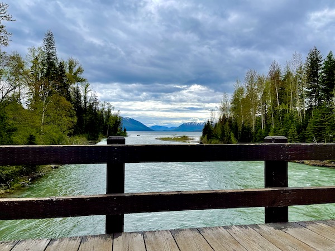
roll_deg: -0.5
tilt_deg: +2.6
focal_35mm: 26
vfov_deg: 53.1
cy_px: 126
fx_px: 252
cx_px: 168
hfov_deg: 67.3
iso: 32
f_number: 1.6
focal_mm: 5.1
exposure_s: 1/1456
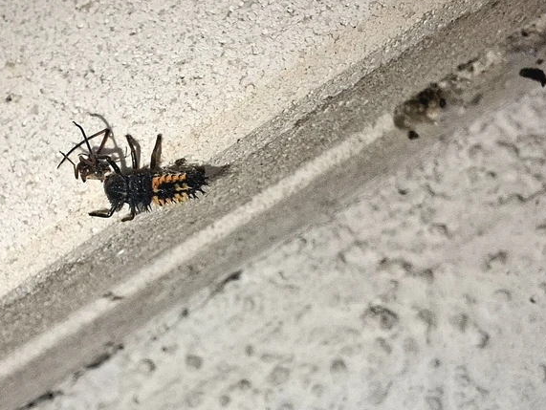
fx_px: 442
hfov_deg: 63.3
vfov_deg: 49.7
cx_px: 245
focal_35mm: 28
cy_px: 227
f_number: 2.4
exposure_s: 1/213
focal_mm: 2.13
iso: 40
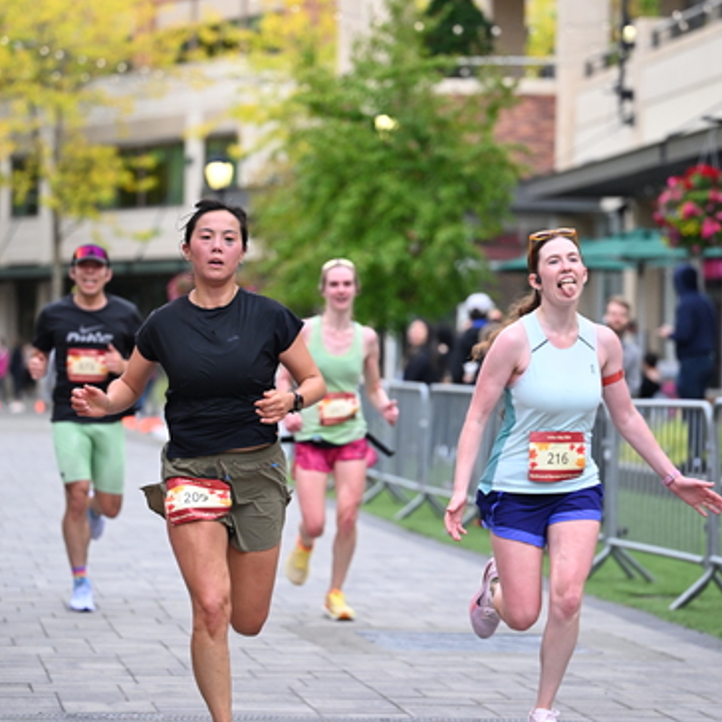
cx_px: 362
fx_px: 3091
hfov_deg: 13.3
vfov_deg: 13.3
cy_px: 353
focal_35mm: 131
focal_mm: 102
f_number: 2.8
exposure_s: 1/1600
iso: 1000
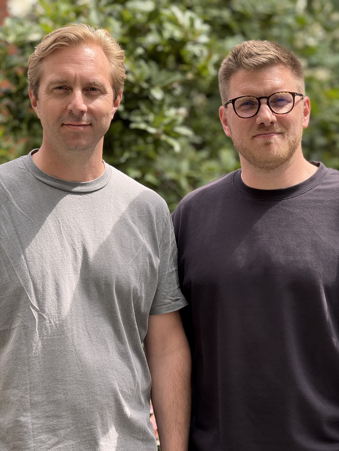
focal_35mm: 120
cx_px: 170
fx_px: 1567
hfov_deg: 12.3
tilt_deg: -2.4
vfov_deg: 16.4
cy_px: 226
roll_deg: +1.0
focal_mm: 15.66
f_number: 2.8
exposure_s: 1/387
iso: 50
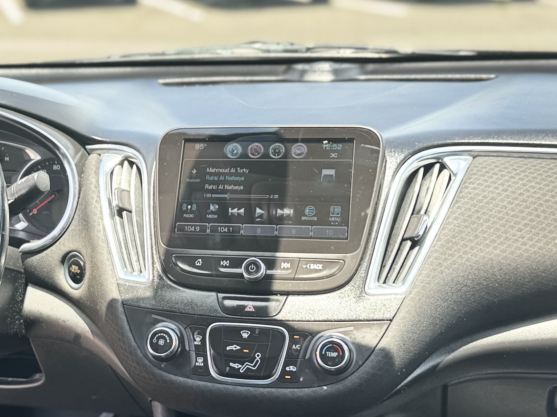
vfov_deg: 24.4
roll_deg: +2.2
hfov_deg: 31.8
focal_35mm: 60
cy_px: 228
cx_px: 167
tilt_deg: -15.1
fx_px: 966
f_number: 1.78
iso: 80
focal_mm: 6.76
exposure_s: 1/205
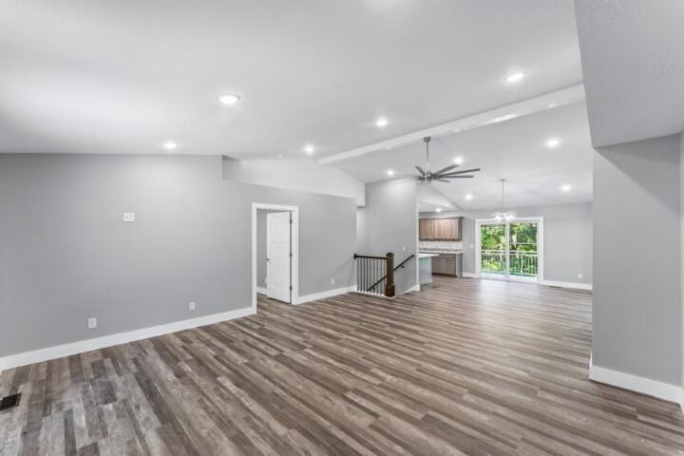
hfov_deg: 104.3
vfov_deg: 81.2
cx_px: 342
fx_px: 266
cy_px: 228
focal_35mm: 14
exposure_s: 1/13
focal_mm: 14
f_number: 13
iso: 400
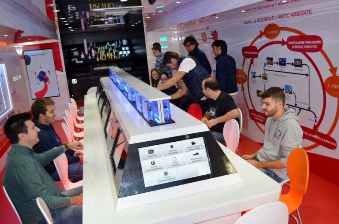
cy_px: 112
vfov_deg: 39.8
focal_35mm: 33
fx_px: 310
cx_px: 170
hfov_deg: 57.3
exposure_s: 1/60
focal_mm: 22
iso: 400
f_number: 3.5
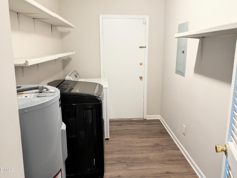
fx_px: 165
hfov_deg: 71.5
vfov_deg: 56.9
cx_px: 118
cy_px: 89
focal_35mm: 24
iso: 158
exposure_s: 1/23.8
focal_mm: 6.81
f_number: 1.85
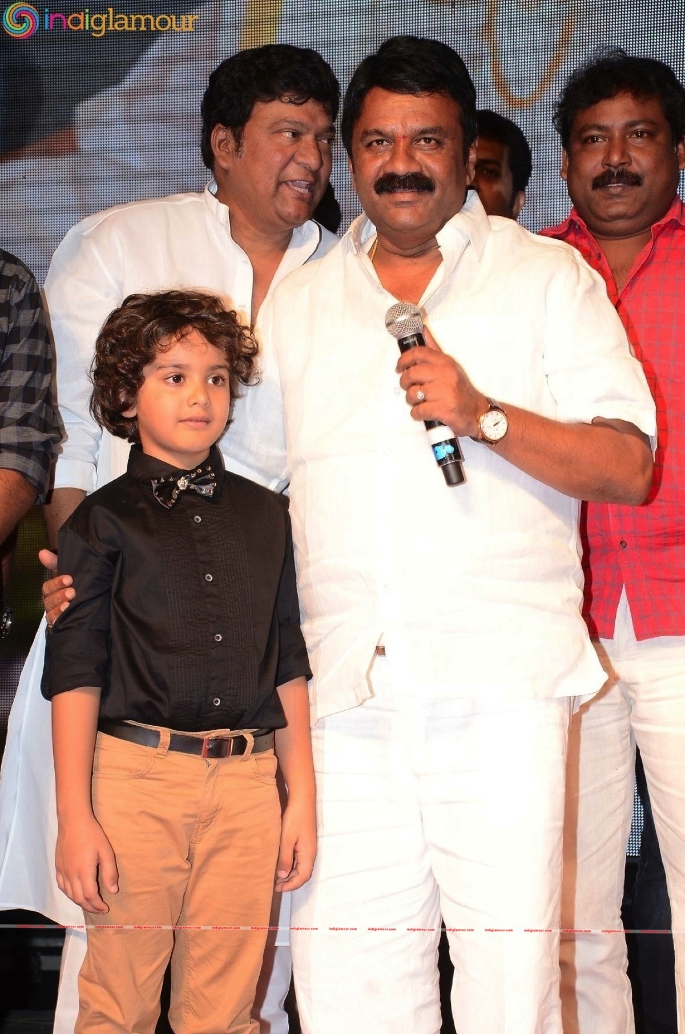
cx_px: 342
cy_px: 517
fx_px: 2837
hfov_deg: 13.8
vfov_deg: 20.6
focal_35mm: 99
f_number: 5.6
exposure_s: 1/125
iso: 640
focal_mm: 66
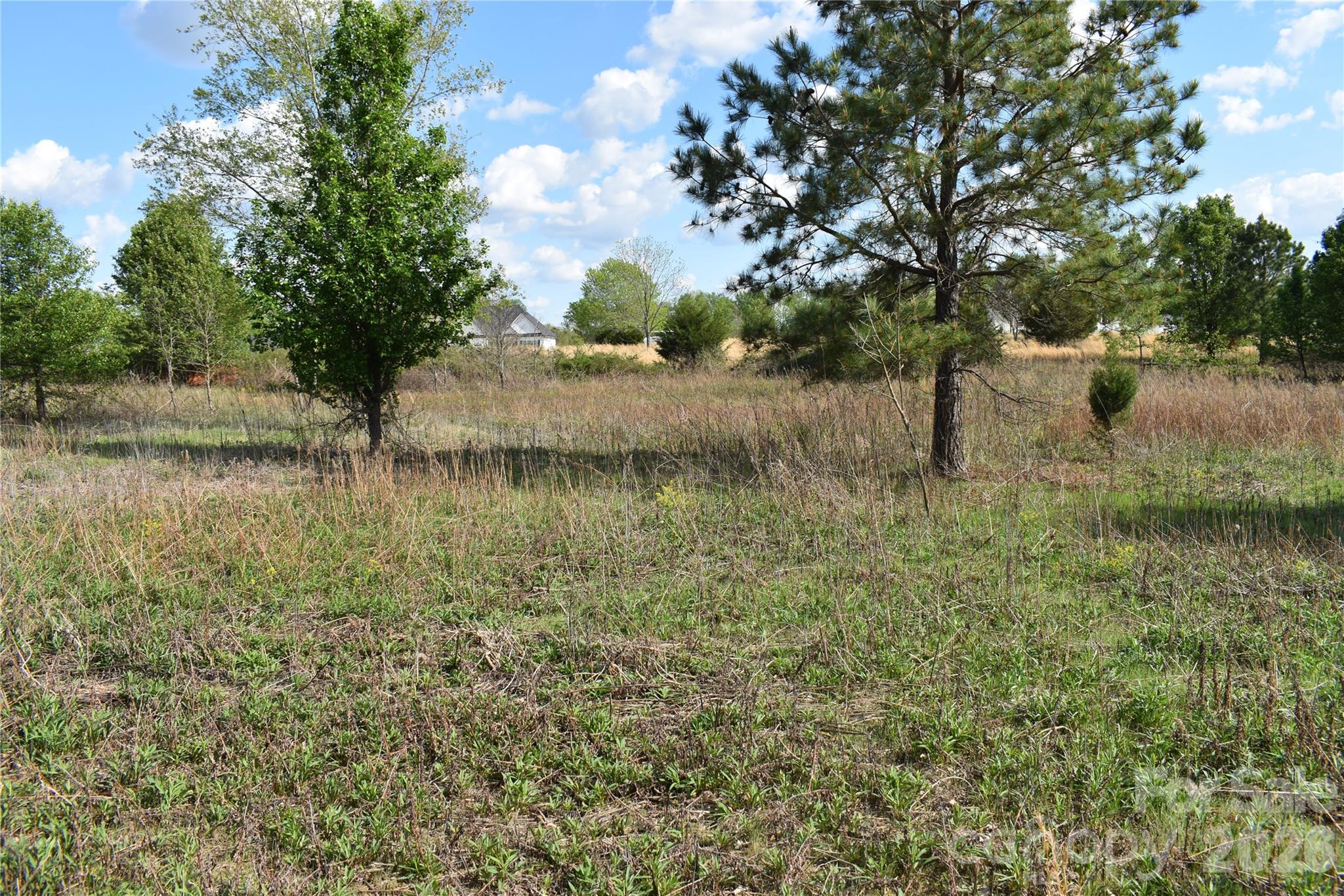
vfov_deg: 47.9
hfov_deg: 67.4
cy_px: 448
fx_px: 1008
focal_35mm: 27
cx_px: 672
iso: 200
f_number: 9
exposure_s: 1/320
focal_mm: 18
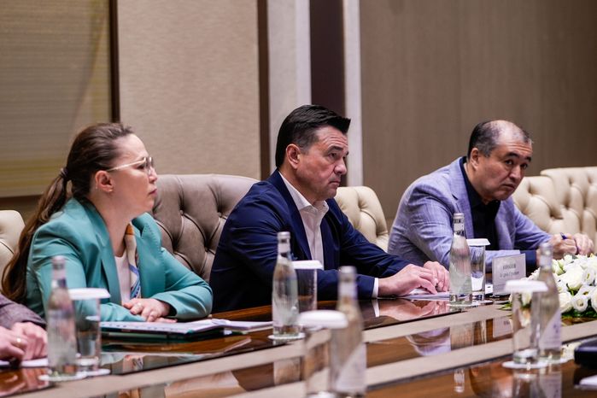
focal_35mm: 129
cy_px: 199
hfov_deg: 15.9
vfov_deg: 10.6
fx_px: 2139
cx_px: 298
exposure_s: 1/100
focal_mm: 86
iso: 400
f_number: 2.8
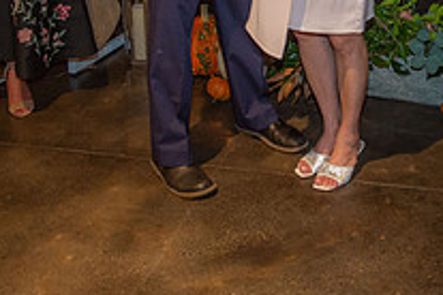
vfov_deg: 18.2
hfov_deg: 28.5
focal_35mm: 70
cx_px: 321
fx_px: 861
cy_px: -83
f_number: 2.8
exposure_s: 1/80
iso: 1600
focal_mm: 25
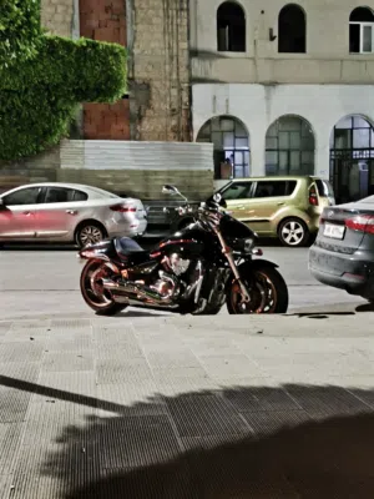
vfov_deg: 38.2
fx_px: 720
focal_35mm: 50
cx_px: 187
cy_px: 250
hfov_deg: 29.1
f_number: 1.7
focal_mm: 4.71
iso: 2000
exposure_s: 1/11.1
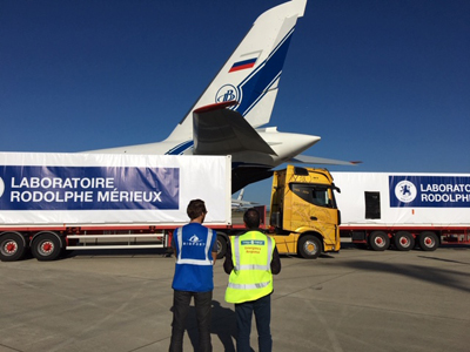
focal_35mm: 29
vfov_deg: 48.2
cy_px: 176
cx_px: 235
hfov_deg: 61.7
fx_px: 394
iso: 25
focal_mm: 4.15
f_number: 2.2
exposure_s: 1/6410
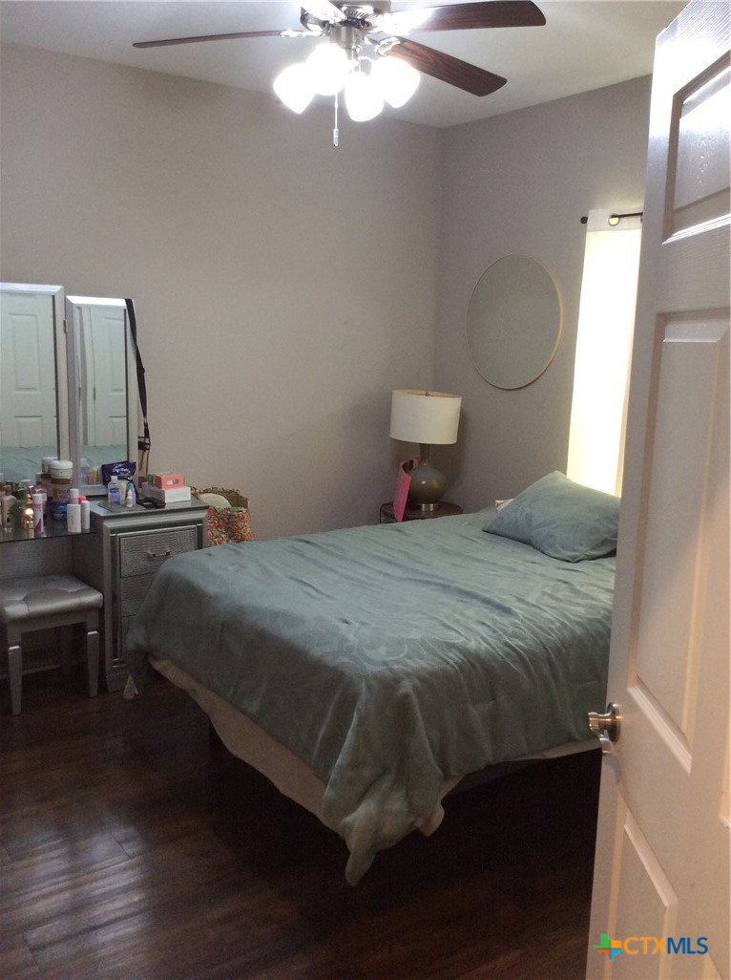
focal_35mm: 32
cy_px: 490
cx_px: 366
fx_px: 904
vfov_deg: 56.9
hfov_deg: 44.0
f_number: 2.4
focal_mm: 3.3
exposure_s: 1/24
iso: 125
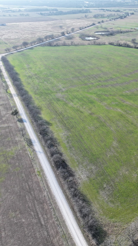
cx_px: 155
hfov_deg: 30.0
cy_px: 123
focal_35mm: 35
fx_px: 228
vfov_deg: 56.6
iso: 120
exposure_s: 1/800
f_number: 2.8
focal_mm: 12.29
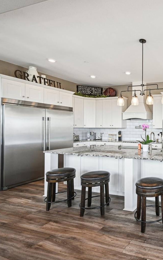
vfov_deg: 79.6
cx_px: 175
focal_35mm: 22
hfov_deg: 43.9
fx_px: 156
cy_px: 128
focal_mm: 14
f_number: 11
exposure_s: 1/50
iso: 400
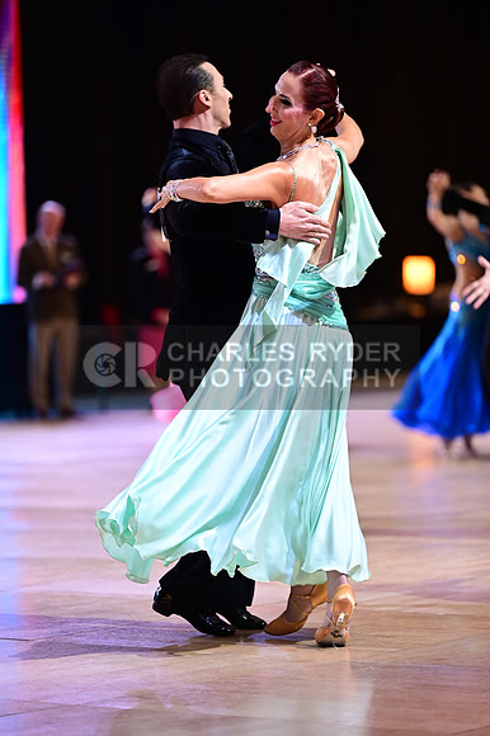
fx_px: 3168
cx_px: 245
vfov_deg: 13.3
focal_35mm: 155
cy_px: 368
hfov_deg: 8.8
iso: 2000
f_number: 2.8
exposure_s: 1/500
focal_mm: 155
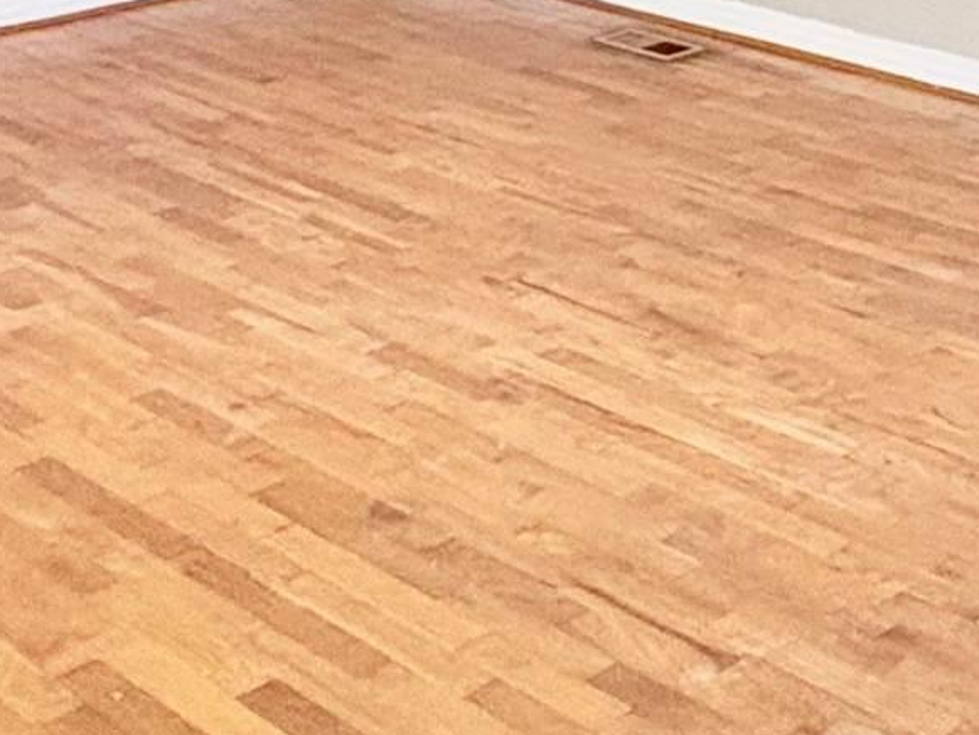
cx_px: 989
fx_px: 2093
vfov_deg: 17.4
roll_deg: +0.6
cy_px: -443
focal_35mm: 74
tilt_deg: -0.5
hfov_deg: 25.0
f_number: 2.2
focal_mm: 2.22
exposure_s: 1/60
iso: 200
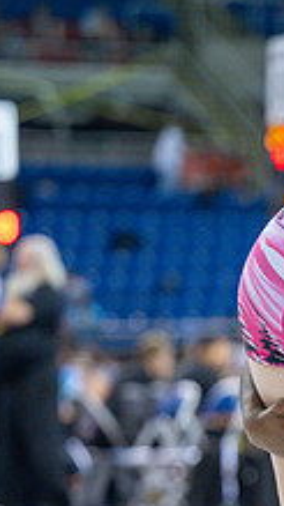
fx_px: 4061
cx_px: 534
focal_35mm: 303
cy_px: 422
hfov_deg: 4.0
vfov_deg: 7.1
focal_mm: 97
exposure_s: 1/800
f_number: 2.8
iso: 3200
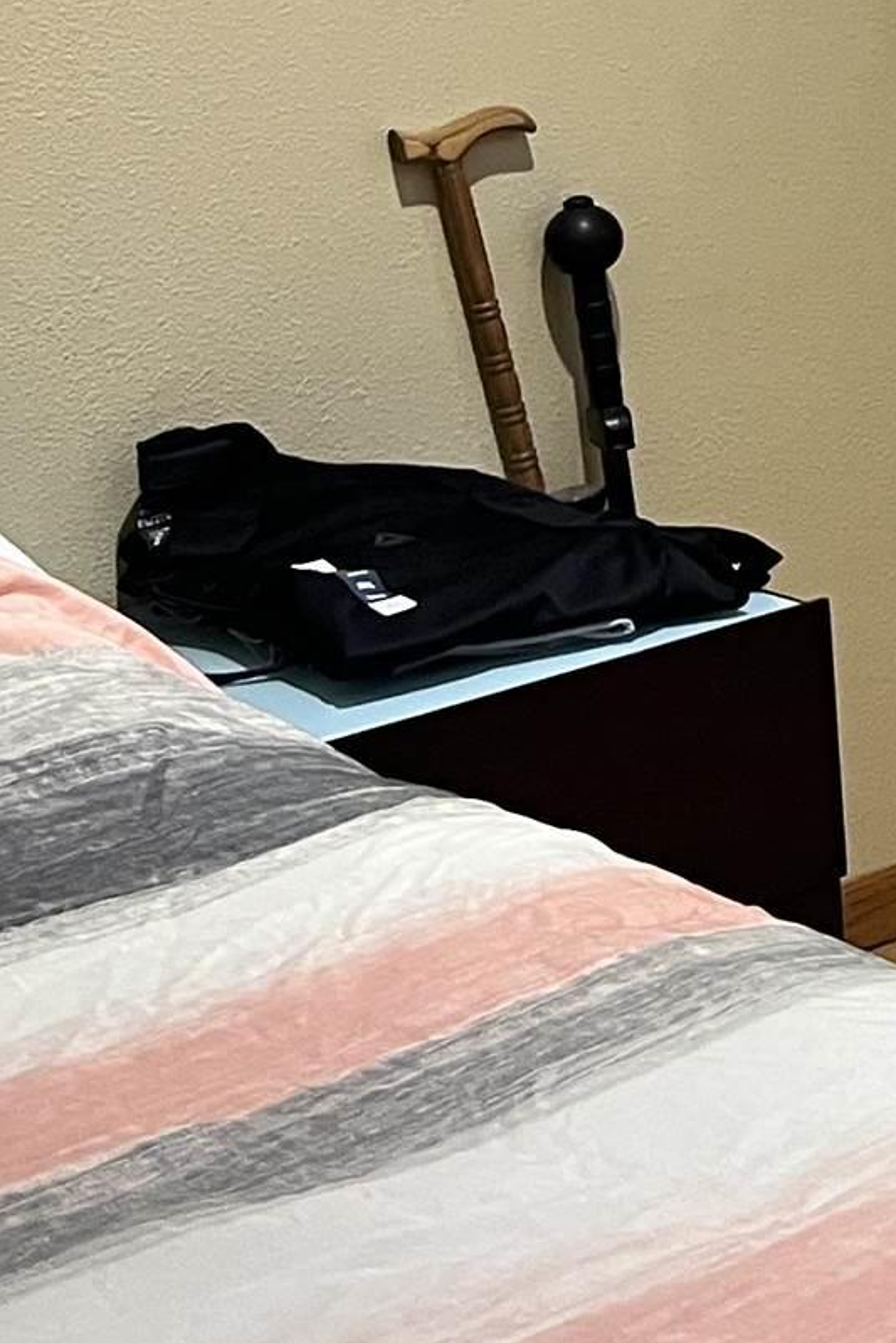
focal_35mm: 104
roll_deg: +0.2
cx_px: 2177
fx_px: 3881
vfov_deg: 18.9
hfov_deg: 11.0
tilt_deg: -7.6
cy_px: -116
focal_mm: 5.7
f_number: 1.5
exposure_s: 1/60
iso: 160
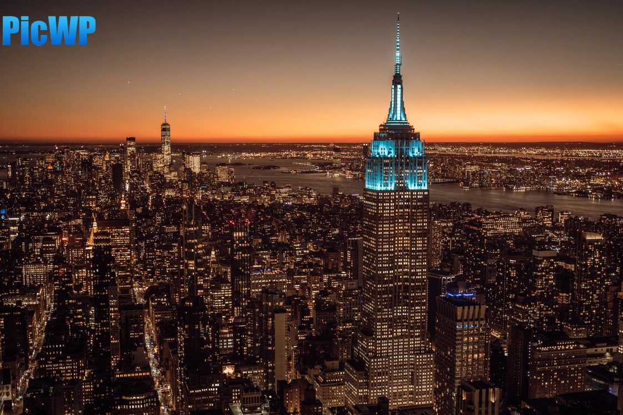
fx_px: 692
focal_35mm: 40
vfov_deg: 33.4
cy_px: 228
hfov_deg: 48.4
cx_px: 293
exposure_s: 1/25
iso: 250
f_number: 1.8
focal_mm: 35
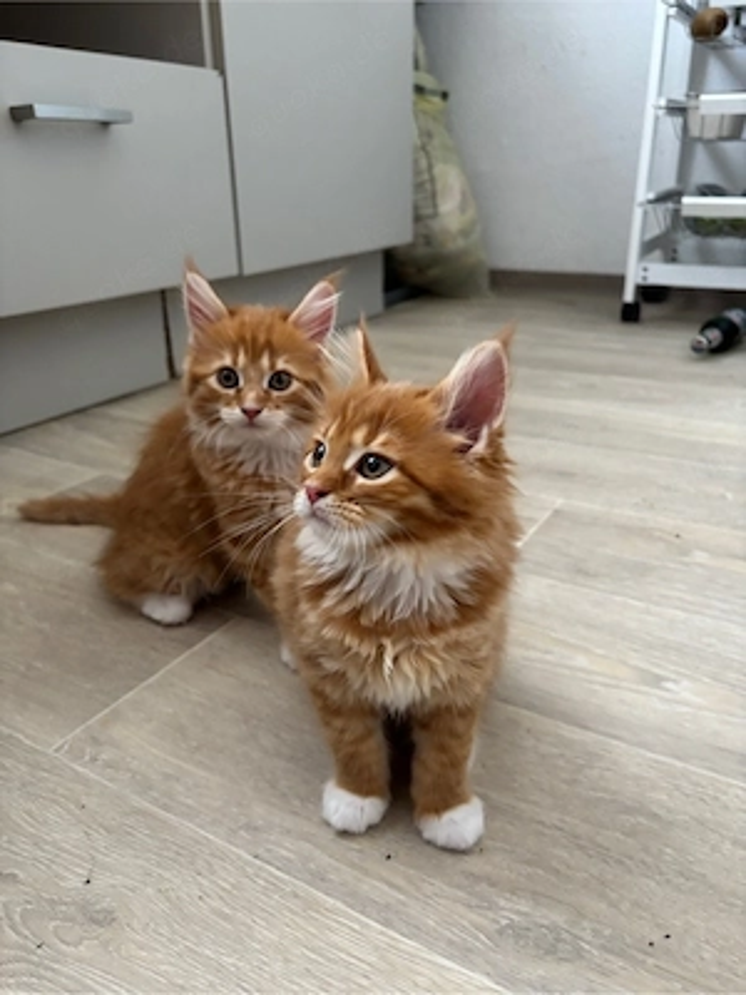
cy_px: 498
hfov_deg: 53.1
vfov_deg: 67.3
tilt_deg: -22.3
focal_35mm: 26
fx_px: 747
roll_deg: +0.8
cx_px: 373
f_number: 1.6
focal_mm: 5.96
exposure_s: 1/60
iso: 320
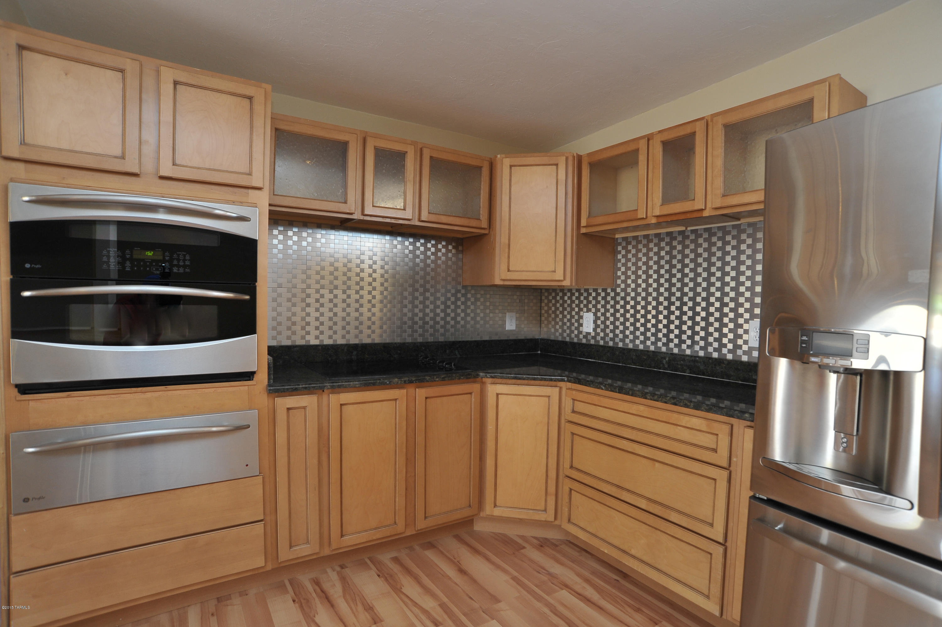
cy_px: 314
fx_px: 471
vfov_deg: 67.3
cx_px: 471
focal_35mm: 18
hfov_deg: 90.0
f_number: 8
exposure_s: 1/30
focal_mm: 18
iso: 640
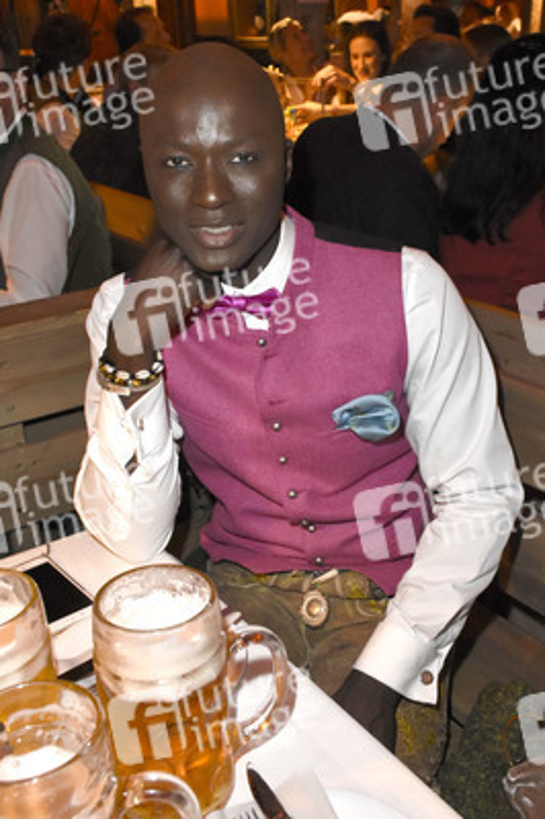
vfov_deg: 49.6
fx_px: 887
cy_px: 410
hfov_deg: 34.2
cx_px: 272
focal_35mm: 39
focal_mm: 26
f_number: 6.3
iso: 3200
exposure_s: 1/60
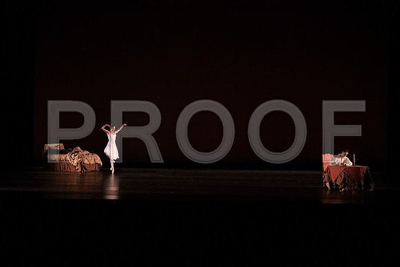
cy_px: 134
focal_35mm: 100
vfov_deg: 13.7
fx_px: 1111
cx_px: 200
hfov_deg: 20.4
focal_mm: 100
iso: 20000
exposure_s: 1/400
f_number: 5.6
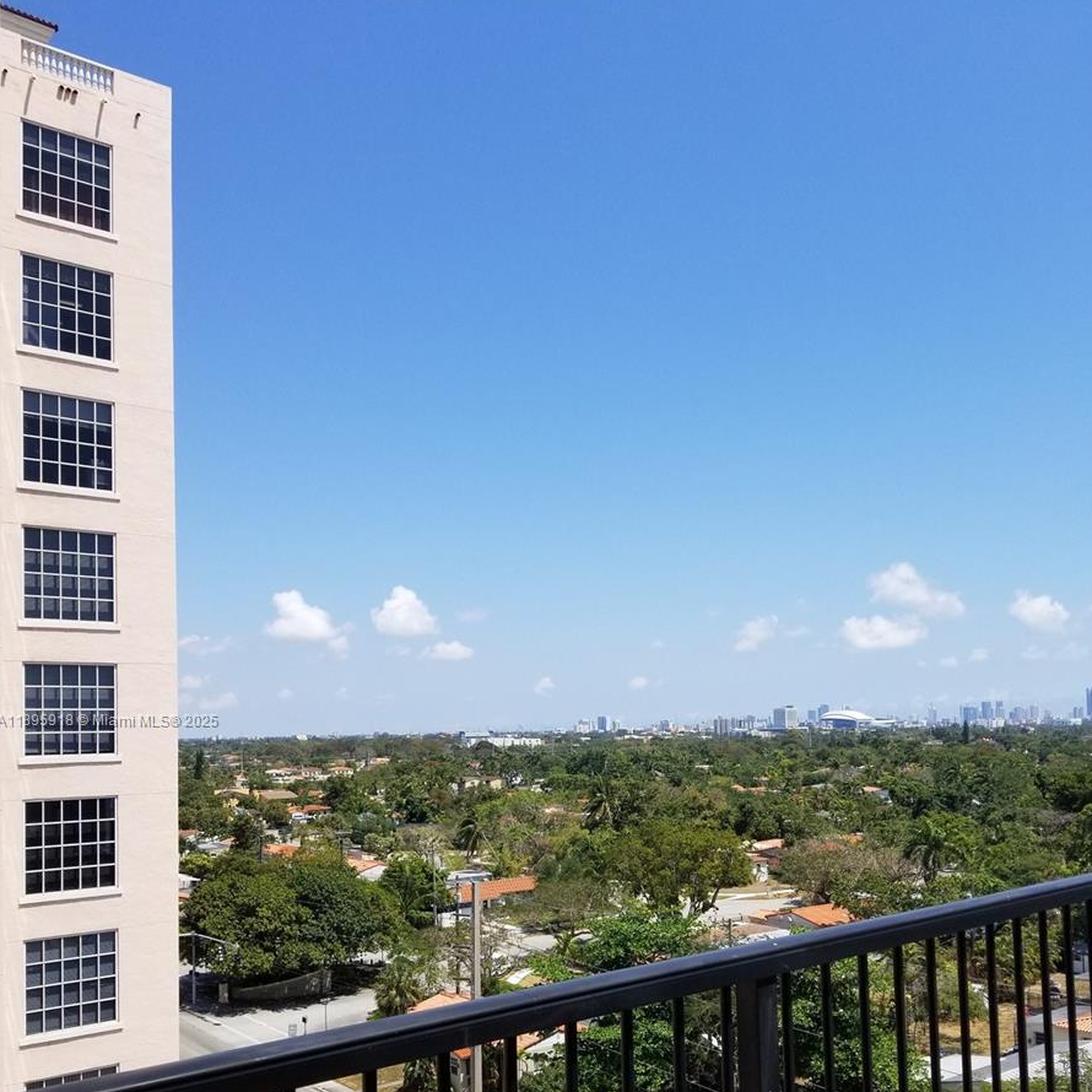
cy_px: 721
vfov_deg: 51.6
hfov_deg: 52.5
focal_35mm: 31
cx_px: 545
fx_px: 1106
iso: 50
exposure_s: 1/2736
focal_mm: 4.25
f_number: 1.7
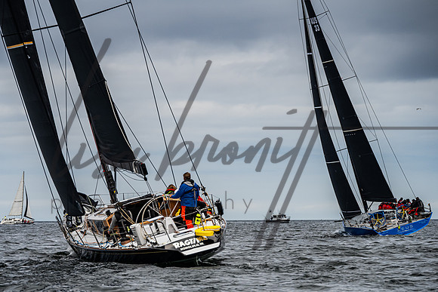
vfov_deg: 5.2
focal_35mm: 266
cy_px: 181
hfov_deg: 7.7
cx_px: 190
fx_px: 3241
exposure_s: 1/2000
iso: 500
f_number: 8
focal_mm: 210
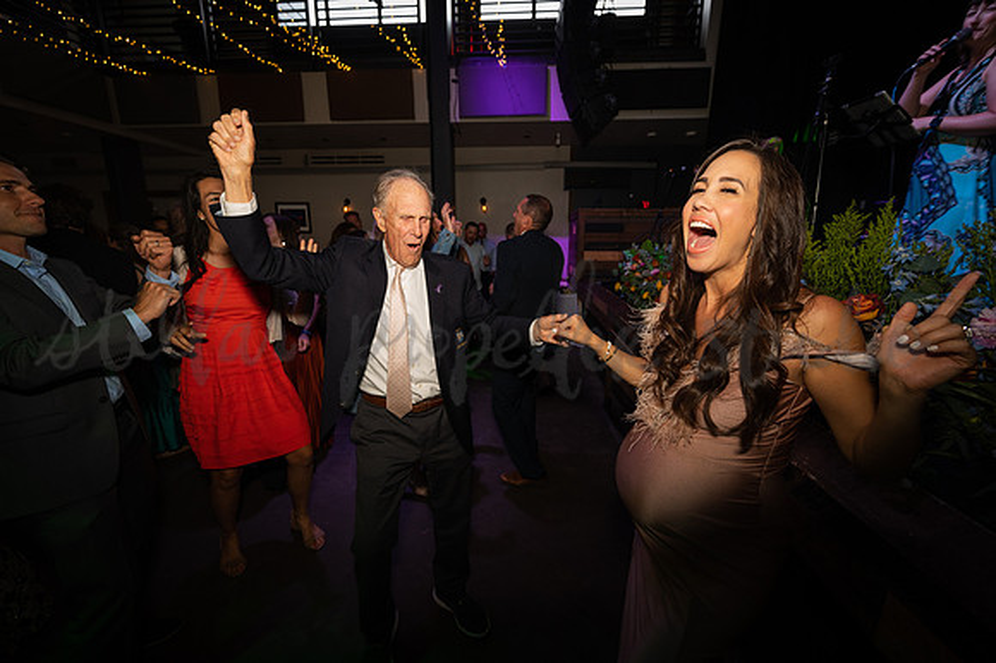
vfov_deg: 81.1
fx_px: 387
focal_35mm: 14
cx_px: 498
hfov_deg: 104.3
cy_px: 332
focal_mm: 14
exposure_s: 1/80
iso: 1600
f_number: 4
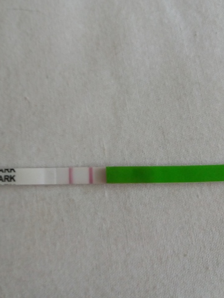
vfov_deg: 52.1
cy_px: 114
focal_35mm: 35
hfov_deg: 40.5
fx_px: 302
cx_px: 88
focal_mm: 3.7
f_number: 1.9
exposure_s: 1/17
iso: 200
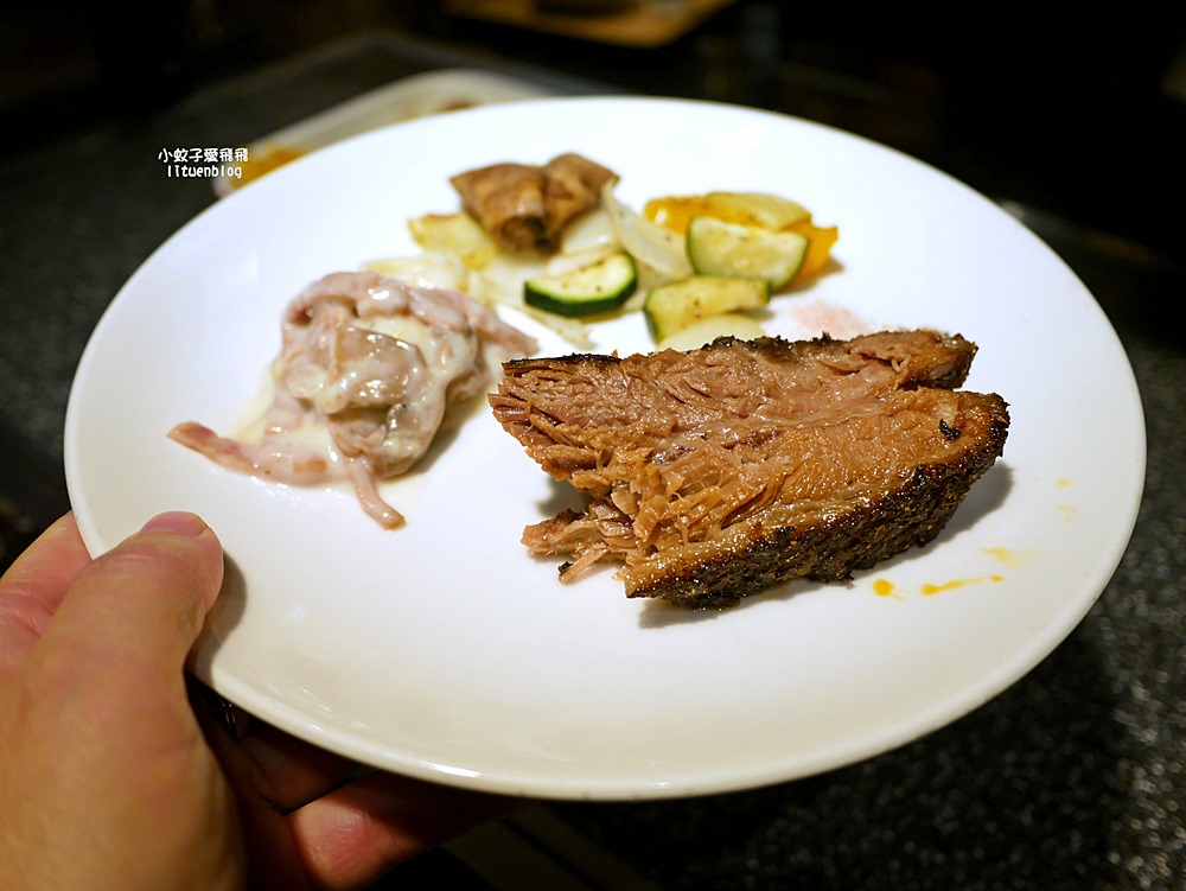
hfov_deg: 63.4
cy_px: 446
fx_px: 960
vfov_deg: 49.8
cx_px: 593
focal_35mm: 28
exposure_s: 1/500
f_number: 2.5
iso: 200
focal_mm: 14
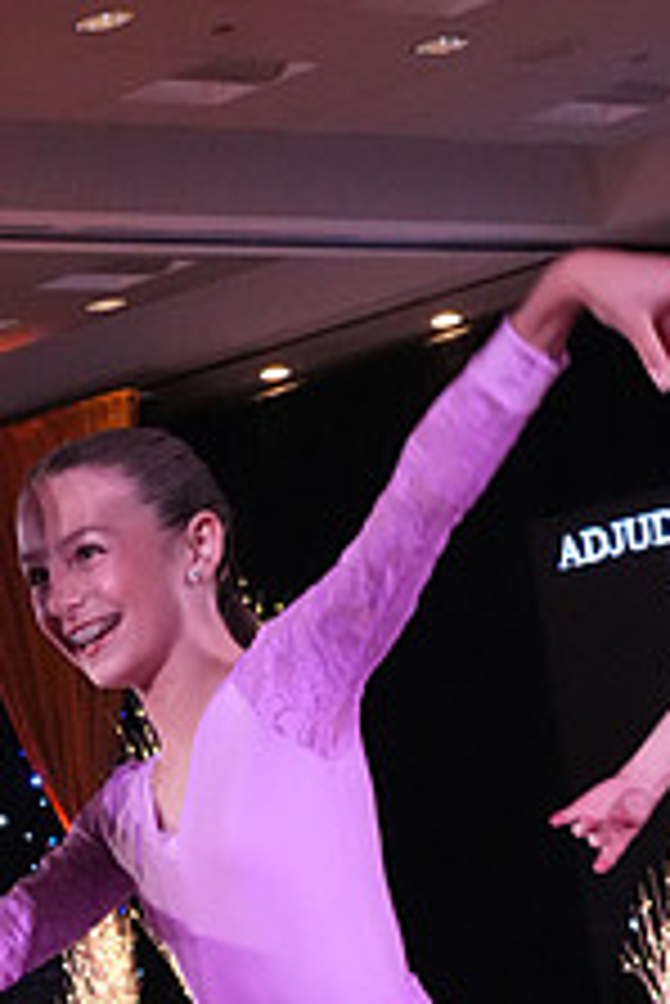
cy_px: 1198
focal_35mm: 143
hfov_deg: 9.5
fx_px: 3986
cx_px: 7
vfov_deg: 13.9
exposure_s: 1/400
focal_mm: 37
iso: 8000
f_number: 7.1
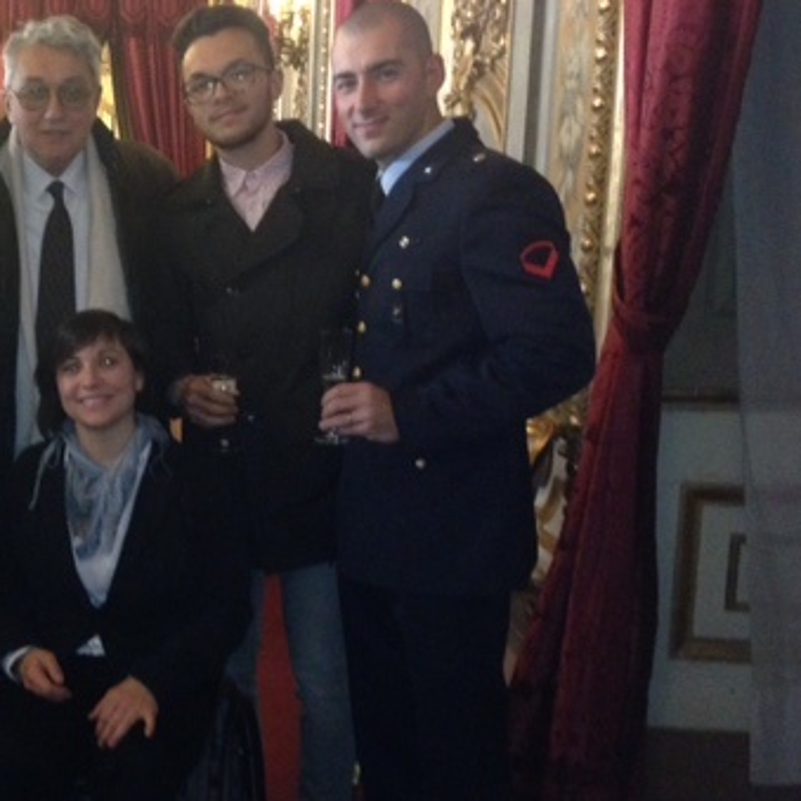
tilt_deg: -10.2
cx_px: 61
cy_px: 482
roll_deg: -0.6
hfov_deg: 29.6
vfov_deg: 31.0
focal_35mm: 55
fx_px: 1440
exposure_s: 1/16
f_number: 2.4
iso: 400
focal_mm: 4.12
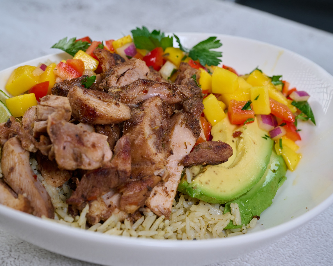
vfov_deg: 23.5
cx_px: 148
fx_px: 641
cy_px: 132
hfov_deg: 29.1
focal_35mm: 65
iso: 400
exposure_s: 1/125
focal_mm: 57
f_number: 8
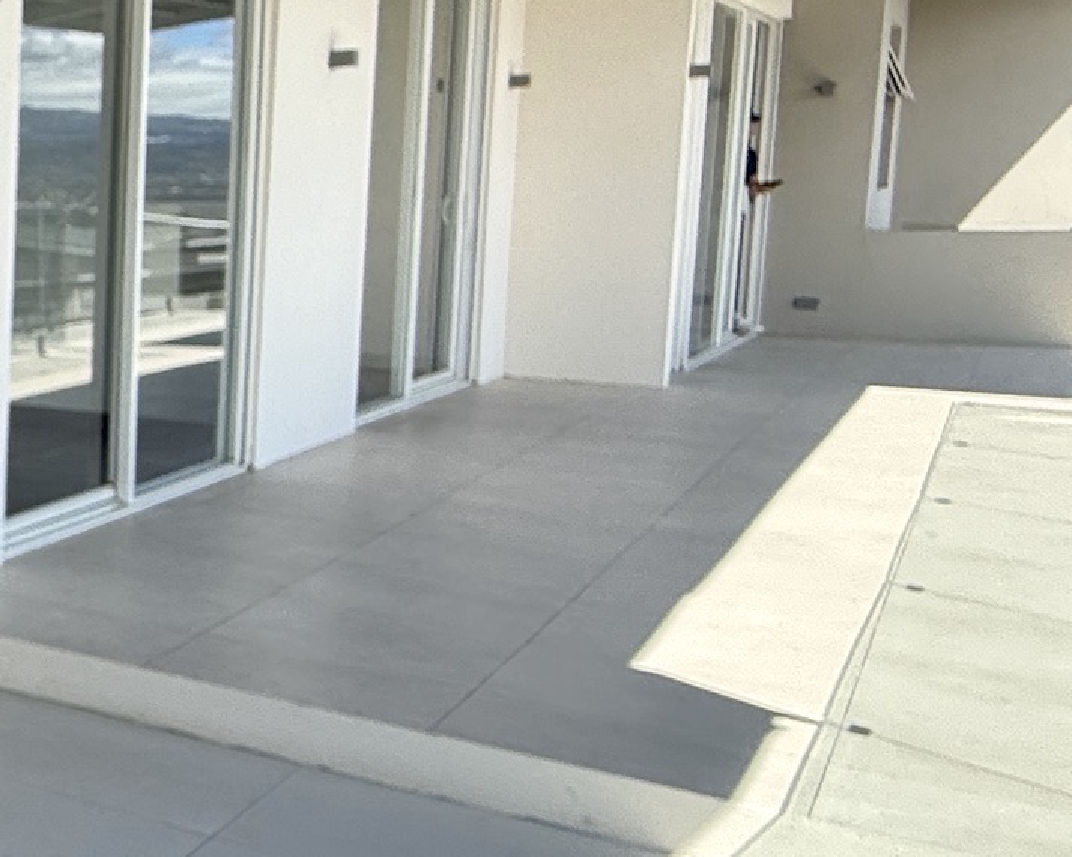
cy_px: 334
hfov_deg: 24.6
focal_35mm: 46
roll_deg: +1.0
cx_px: -722
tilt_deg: -5.4
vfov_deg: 32.6
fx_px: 1459
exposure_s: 1/888
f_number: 2.2
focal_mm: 2.22
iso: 50
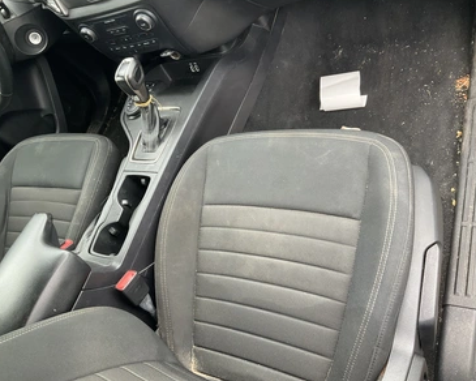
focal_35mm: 31
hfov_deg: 57.2
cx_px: 232
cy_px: 187
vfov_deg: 47.1
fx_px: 437
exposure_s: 1/70
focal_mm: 3
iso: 64
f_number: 1.8
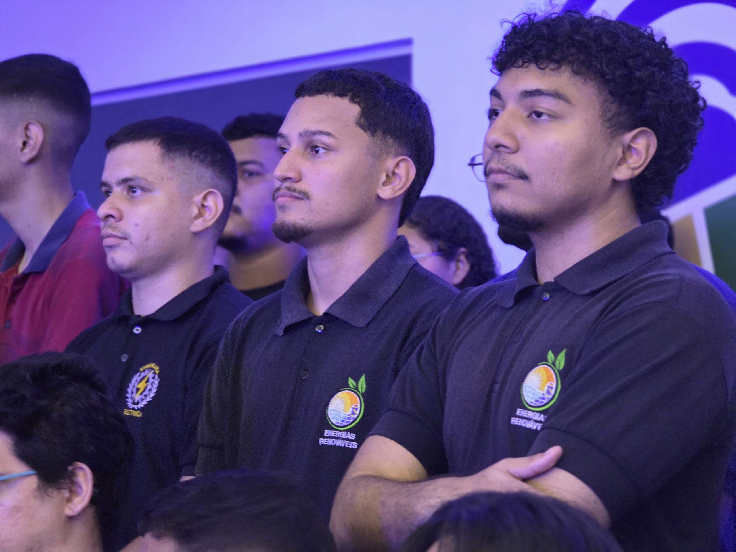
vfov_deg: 12.9
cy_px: 276
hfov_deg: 17.1
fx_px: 2445
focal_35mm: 115
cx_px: 368
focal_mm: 18.6
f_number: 3.4
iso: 2000
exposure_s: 1/20
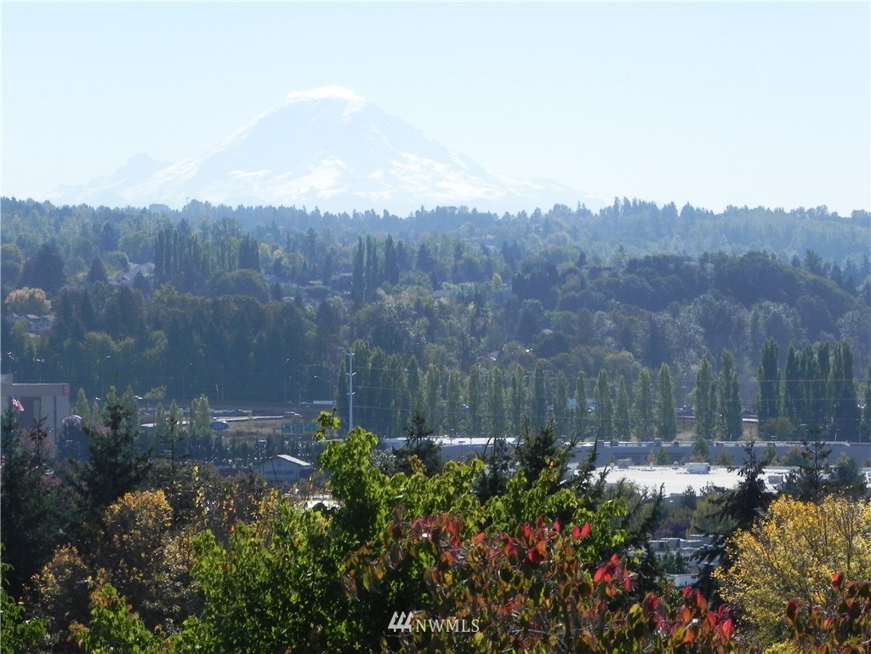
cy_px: 327
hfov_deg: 12.2
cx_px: 436
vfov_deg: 9.2
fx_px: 4076
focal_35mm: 162
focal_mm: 28.8
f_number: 7.1
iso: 160
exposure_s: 1/475
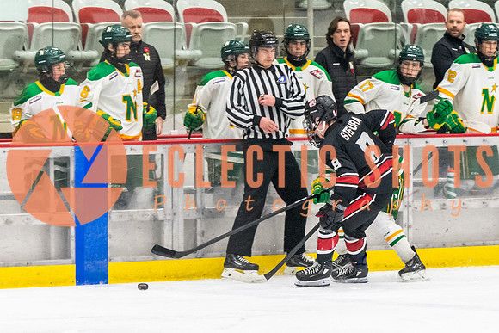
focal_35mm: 312
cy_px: 249
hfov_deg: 6.6
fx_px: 4324
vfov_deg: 4.4
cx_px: 378
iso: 4000
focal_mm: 130
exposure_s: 1/640
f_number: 2.8
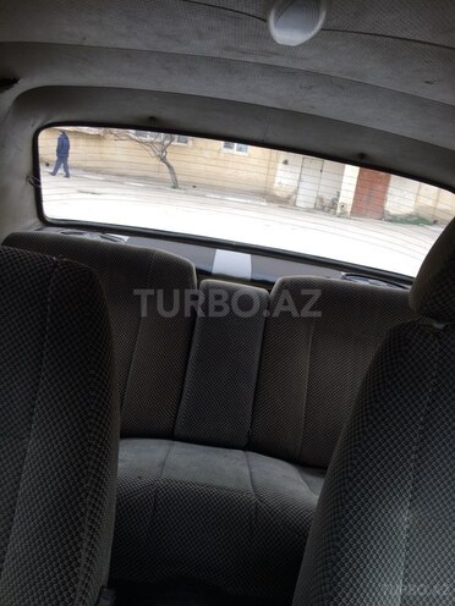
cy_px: 303
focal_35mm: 29
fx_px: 508
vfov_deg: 61.7
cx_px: 228
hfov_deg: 48.2
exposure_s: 1/108
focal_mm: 4.15
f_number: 2.2
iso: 32
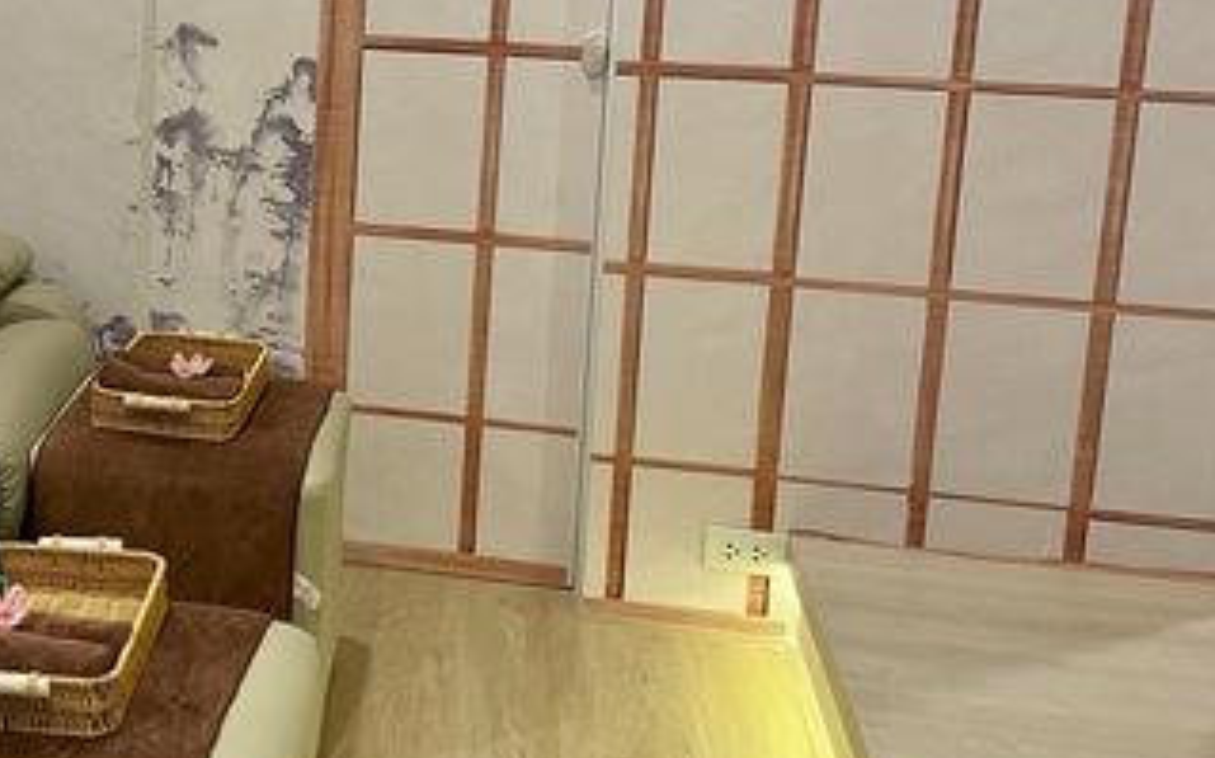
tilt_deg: -9.5
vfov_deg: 24.7
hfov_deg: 36.7
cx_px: 82
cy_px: 107
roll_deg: -1.9
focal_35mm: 51
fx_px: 1688
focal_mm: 5.1
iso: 160
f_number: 1.6
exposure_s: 1/50
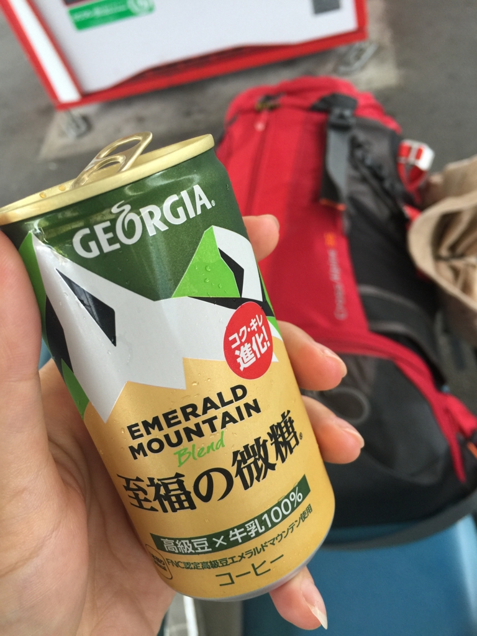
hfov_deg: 48.2
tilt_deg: -48.4
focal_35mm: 29
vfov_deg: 61.7
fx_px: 533
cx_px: 238
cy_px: 318
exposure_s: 1/30
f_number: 2.2
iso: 32
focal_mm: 4.15
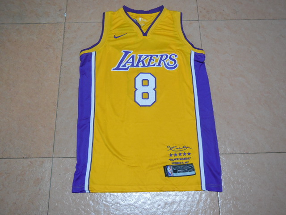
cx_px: 143
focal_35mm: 34
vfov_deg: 41.8
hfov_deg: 54.0
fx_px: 281
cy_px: 108
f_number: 3.4
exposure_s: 1/8
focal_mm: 6.1
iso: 640
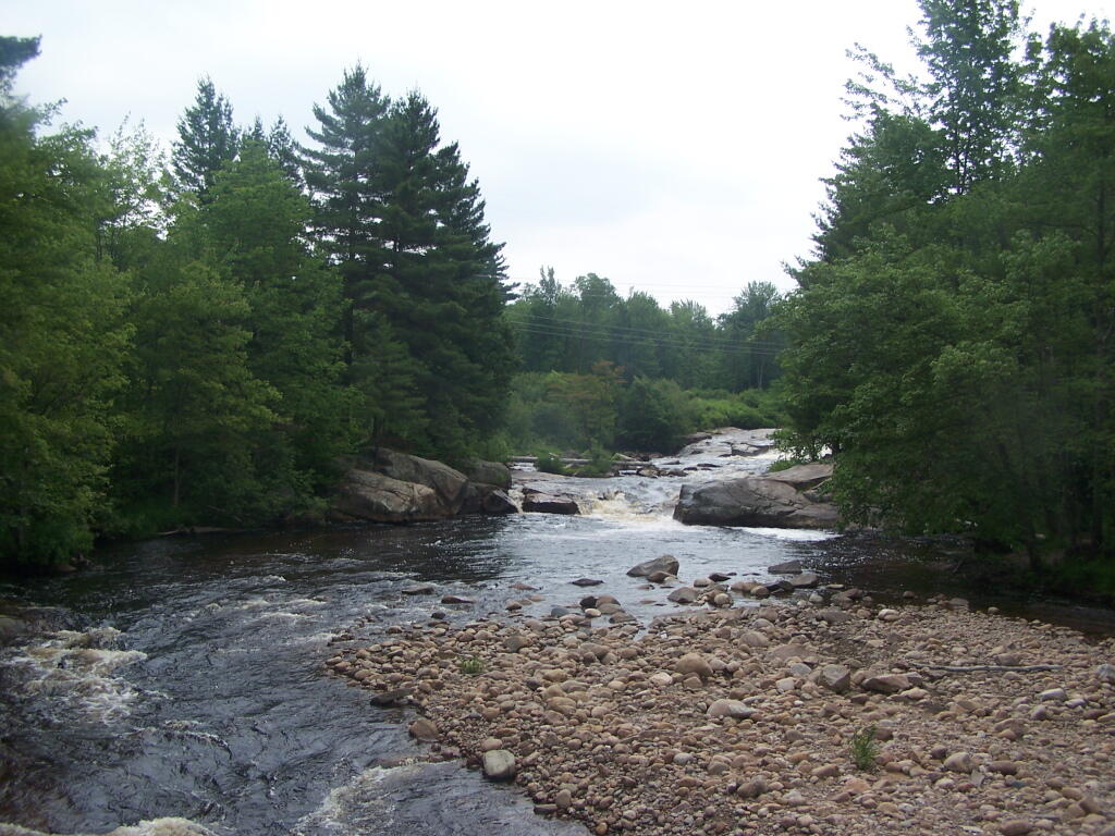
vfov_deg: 37.7
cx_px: 558
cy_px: 418
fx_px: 1224
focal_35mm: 38
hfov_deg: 49.0
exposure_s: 1/640
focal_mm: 6.3
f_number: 4
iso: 80
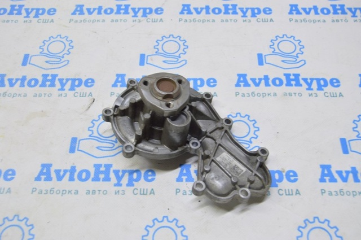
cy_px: 120
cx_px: 180
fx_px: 391
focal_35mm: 39
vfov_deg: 34.1
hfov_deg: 49.6
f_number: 5.6
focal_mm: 26
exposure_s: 1/20
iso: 400
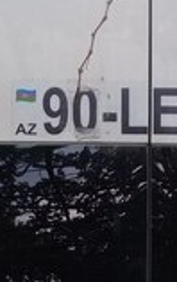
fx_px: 794
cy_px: 350
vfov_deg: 18.9
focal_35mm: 103
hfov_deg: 12.7
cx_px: 150
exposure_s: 1/33
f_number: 2.2
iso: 64
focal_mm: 3.3
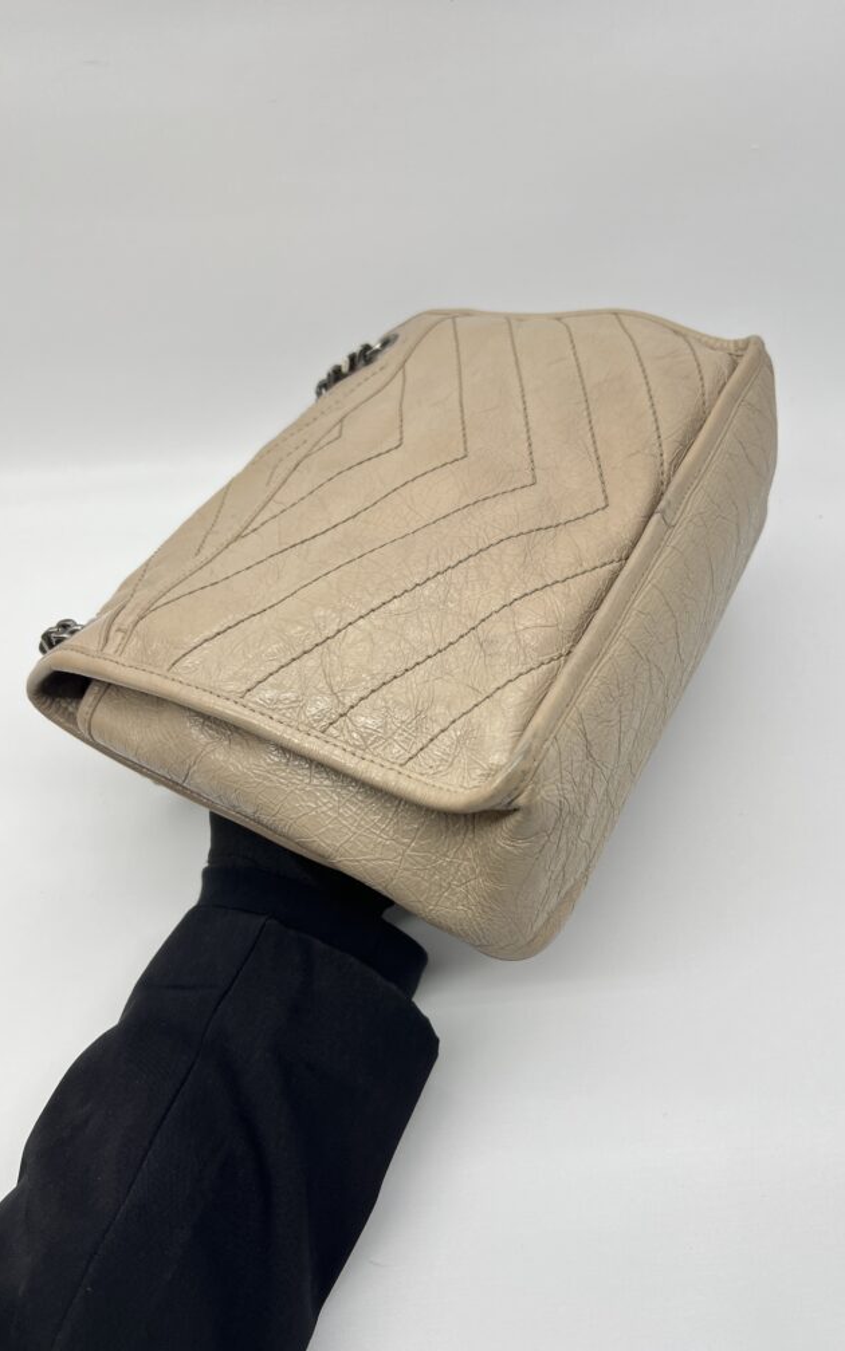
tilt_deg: -45.5
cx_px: 448
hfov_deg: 44.5
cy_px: 676
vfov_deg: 66.5
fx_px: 1032
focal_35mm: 28
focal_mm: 5.7
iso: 32
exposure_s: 1/104
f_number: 1.5
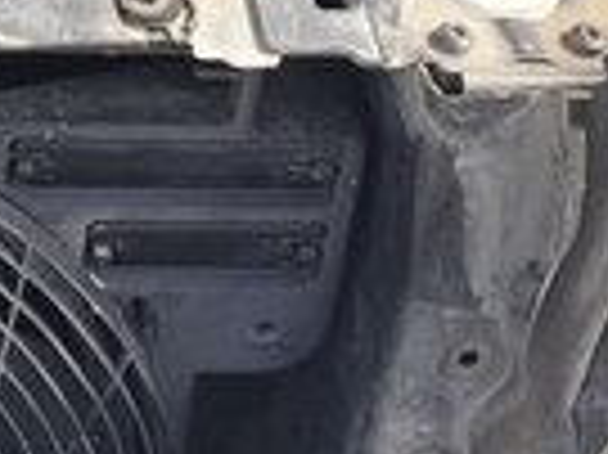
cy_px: -609
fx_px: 2492
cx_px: -531
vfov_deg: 9.4
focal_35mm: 142
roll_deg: -0.2
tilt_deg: -32.7
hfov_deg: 12.5
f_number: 2.2
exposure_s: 1/549
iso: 32
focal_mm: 4.15
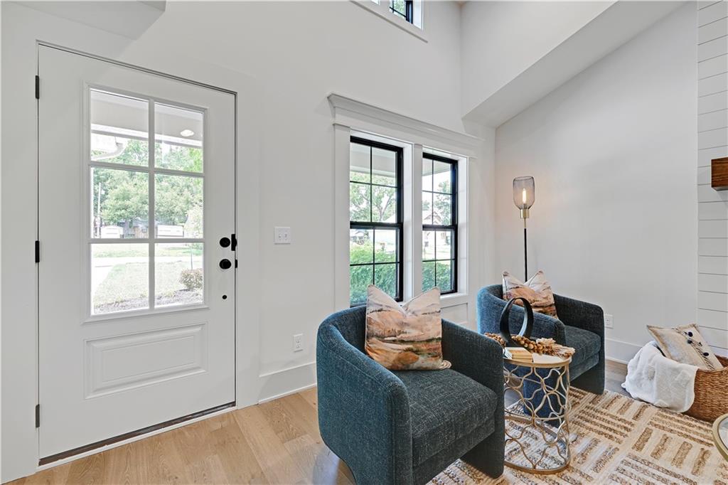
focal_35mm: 16
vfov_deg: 75.5
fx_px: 313
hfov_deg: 98.6
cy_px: 242
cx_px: 364
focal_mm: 15.5
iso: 100
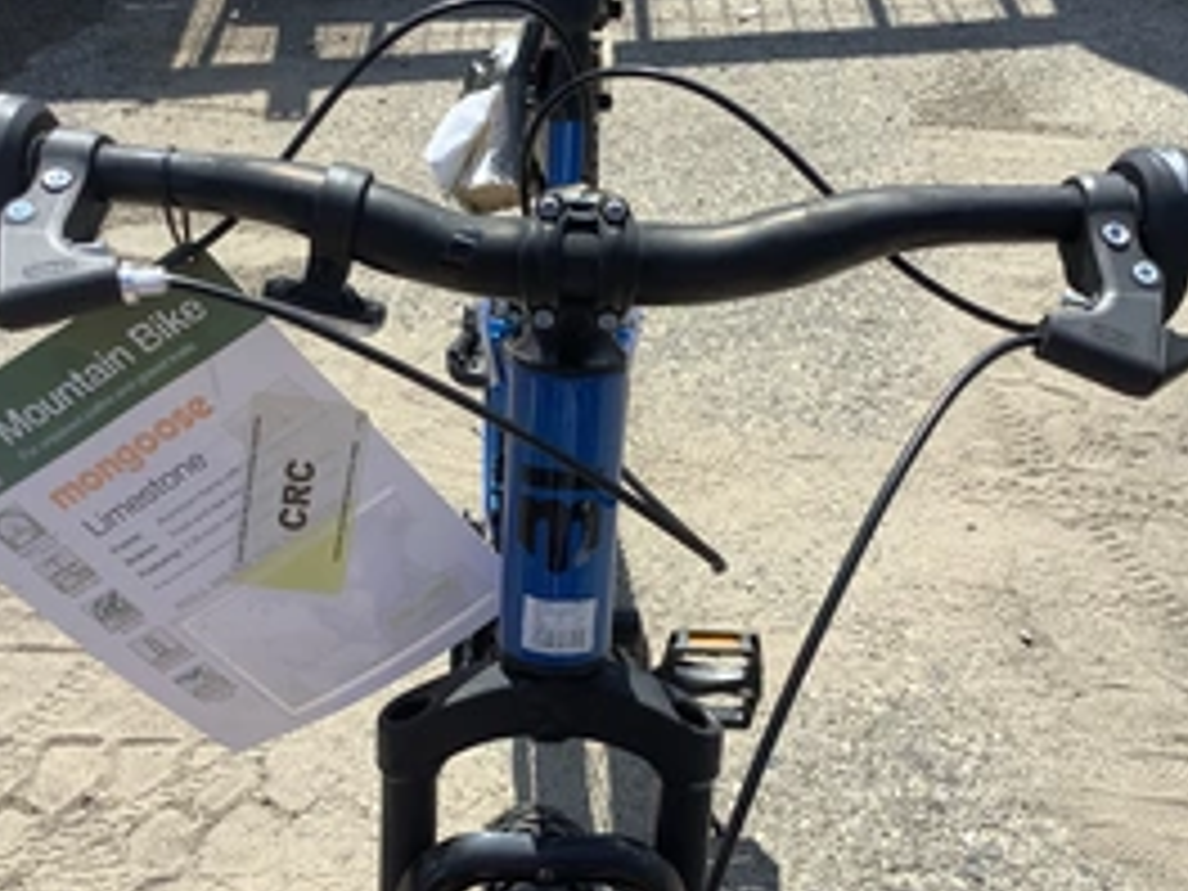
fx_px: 1613
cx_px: 590
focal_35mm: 47
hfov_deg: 40.4
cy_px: 472
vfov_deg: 30.9
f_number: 2.4
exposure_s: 1/1253
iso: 25
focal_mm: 3.3
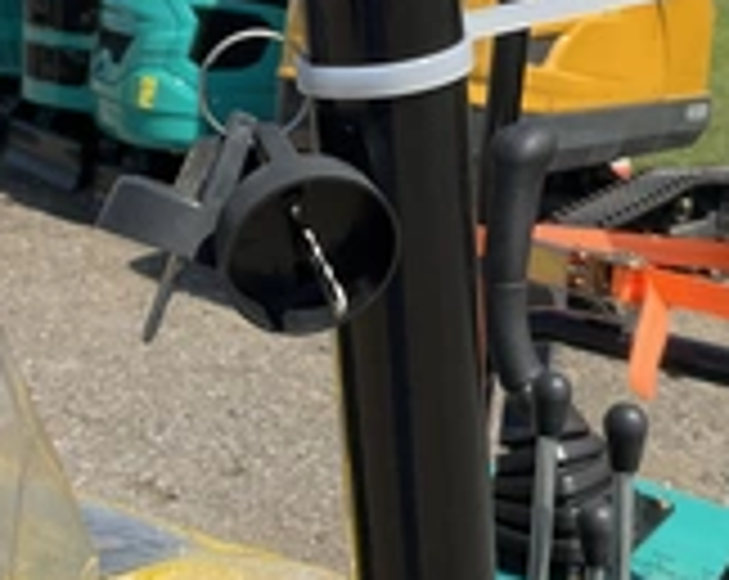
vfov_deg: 21.6
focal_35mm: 70
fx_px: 1508
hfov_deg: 27.1
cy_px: 157
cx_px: 441
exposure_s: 1/1279
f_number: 1.8
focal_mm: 3
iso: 25
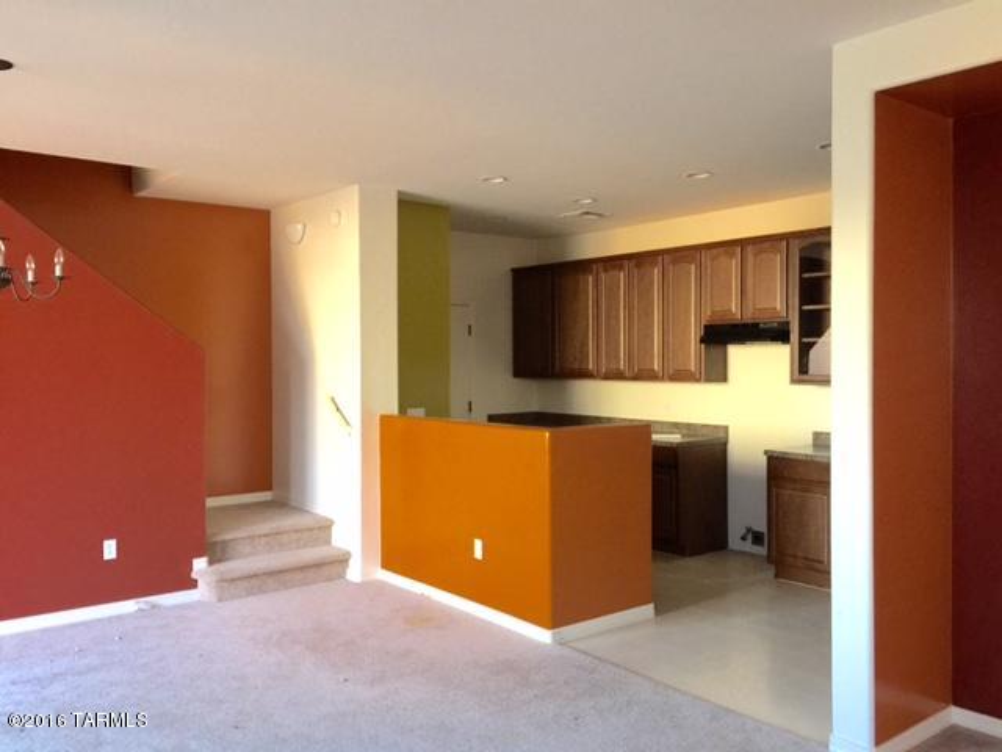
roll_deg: -0.9
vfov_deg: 48.2
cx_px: 501
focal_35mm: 29
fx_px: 839
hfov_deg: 61.7
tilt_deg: -0.6
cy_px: 376
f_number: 2.2
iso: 80
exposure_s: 1/15
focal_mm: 4.15
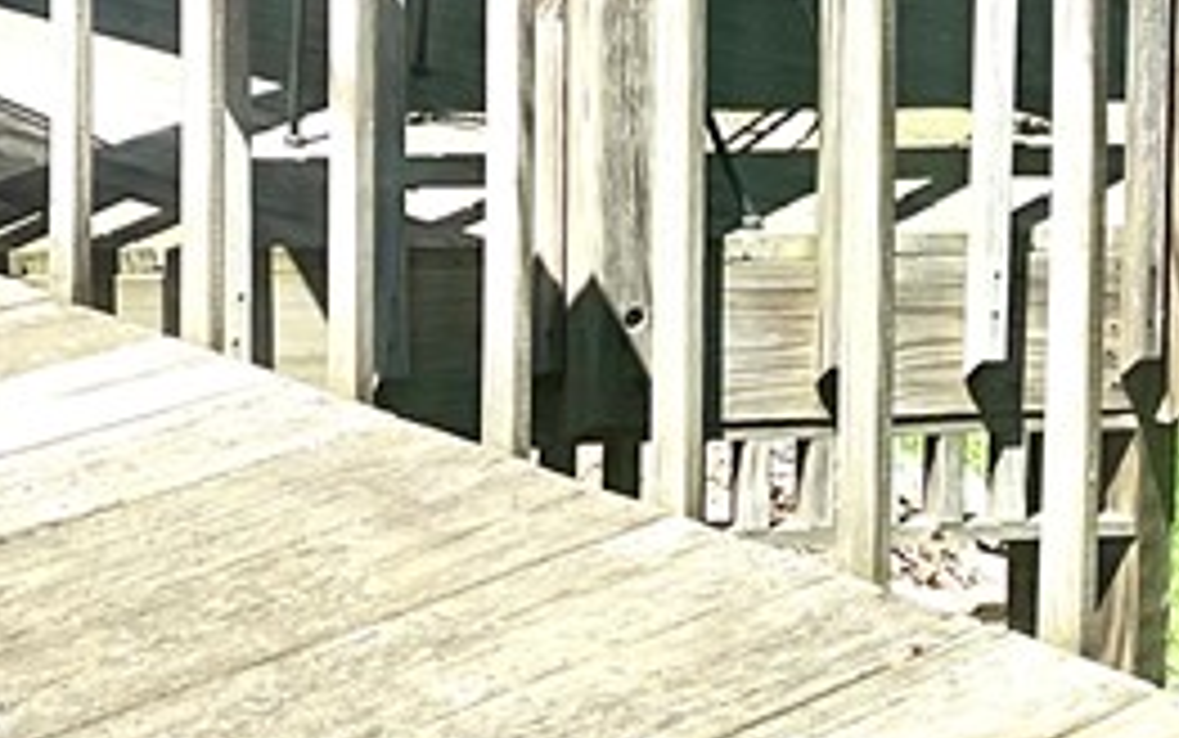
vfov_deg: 9.9
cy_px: -850
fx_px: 3857
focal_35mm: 120
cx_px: -1017
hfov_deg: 14.9
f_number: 1.8
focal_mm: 3
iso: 16
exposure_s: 1/635
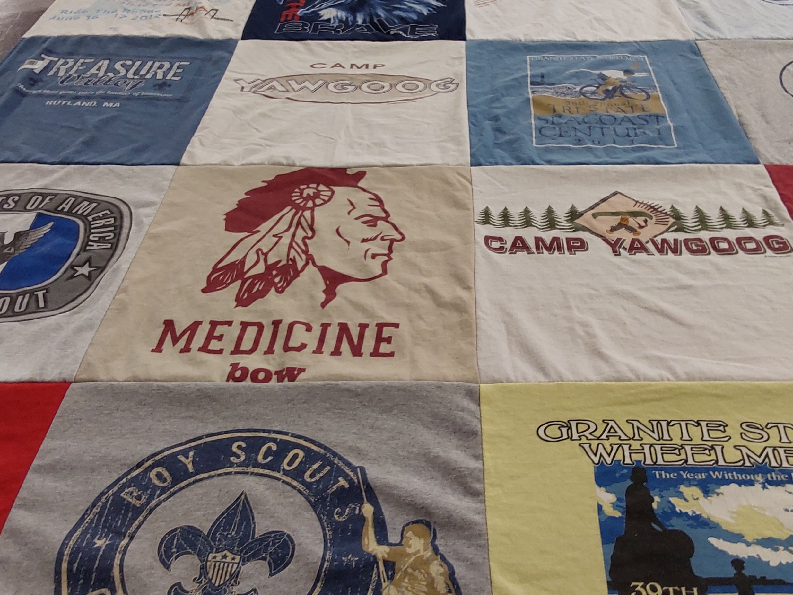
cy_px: 274
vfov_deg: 38.6
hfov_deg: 49.9
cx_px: 458
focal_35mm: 37
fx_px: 848
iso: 64
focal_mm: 2.91
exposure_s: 1/60
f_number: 1.9
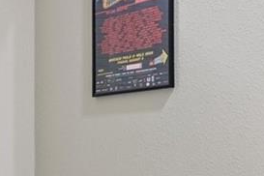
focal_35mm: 82
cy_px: 150
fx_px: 601
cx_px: 29
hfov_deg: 24.1
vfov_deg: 16.5
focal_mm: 14
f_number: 8
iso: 400
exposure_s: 1/15
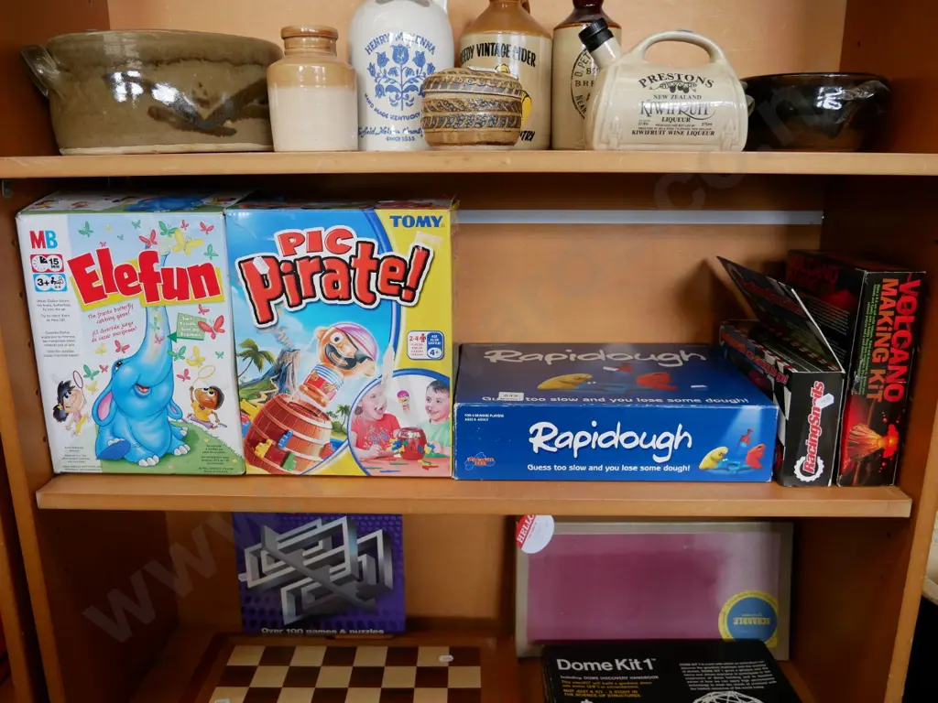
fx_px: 759
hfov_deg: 63.4
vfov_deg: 49.7
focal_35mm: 28
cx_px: 469
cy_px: 352
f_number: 4
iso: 1000
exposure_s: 1/60
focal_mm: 14
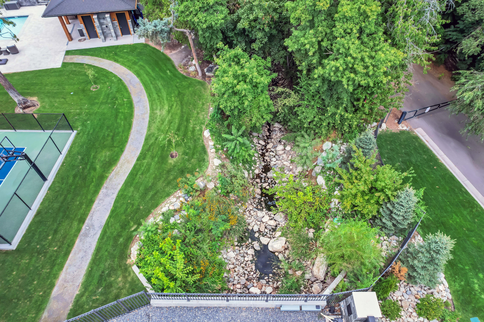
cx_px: 242
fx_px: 296
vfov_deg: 57.2
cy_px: 161
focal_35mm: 22
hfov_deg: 78.6
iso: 130
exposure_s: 1/80
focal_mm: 8.38
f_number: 2.8
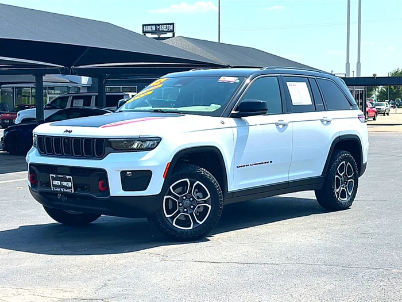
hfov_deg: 33.8
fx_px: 662
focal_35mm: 57
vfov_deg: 25.7
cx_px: 201
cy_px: 151
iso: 64
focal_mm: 6.86
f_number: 1.78
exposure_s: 1/4049
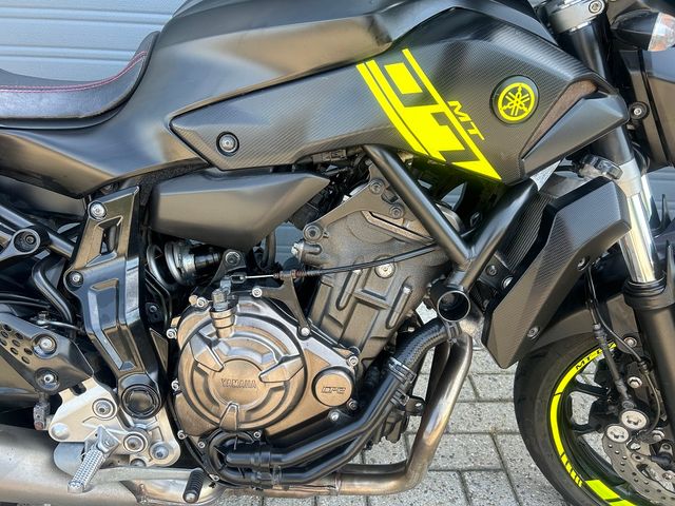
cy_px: 253
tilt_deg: -25.8
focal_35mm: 26
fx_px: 507
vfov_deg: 53.1
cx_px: 338
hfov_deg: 67.3
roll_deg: -2.2
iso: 40
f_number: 1.5
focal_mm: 5.7
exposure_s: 1/176
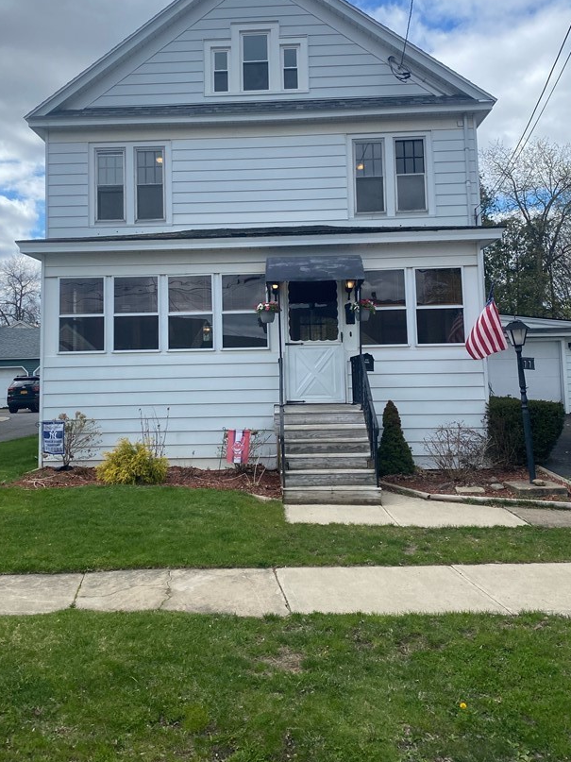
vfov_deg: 55.0
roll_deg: +0.9
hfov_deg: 42.8
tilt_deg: +5.1
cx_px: 246
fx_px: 726
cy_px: 313
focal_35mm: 33
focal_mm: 4.25
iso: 32
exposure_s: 1/2817
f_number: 1.8
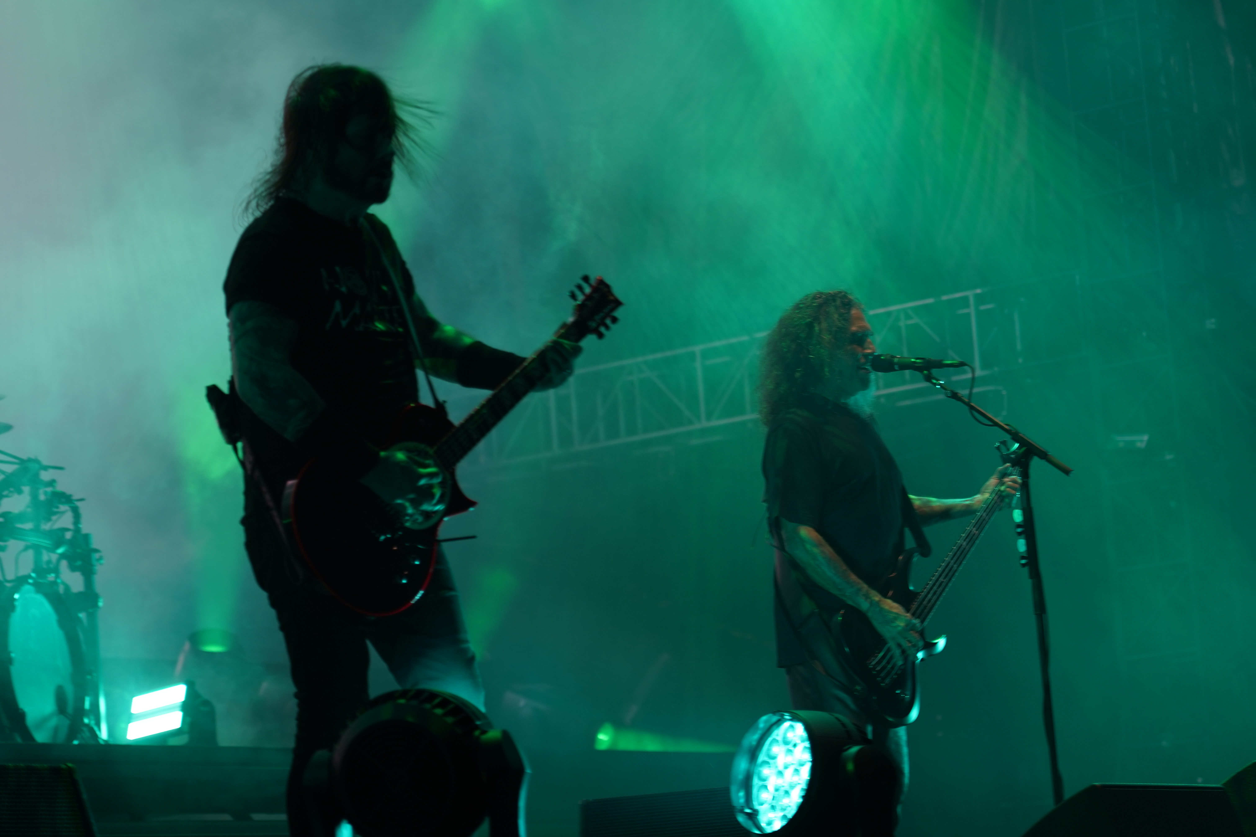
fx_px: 3663
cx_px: 628
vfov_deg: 13.0
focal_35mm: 105
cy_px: 418
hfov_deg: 19.5
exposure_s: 1/125
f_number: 4
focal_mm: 105
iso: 400
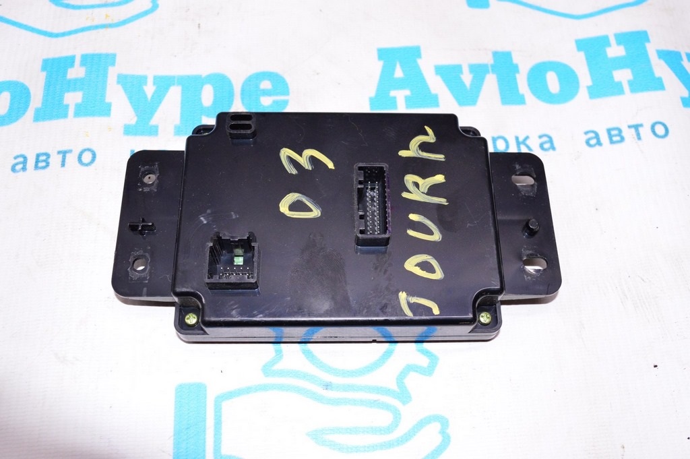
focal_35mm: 36
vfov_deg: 36.8
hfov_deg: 53.2
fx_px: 689
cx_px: 345
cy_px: 230
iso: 1600
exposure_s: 1/160
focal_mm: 24
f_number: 8
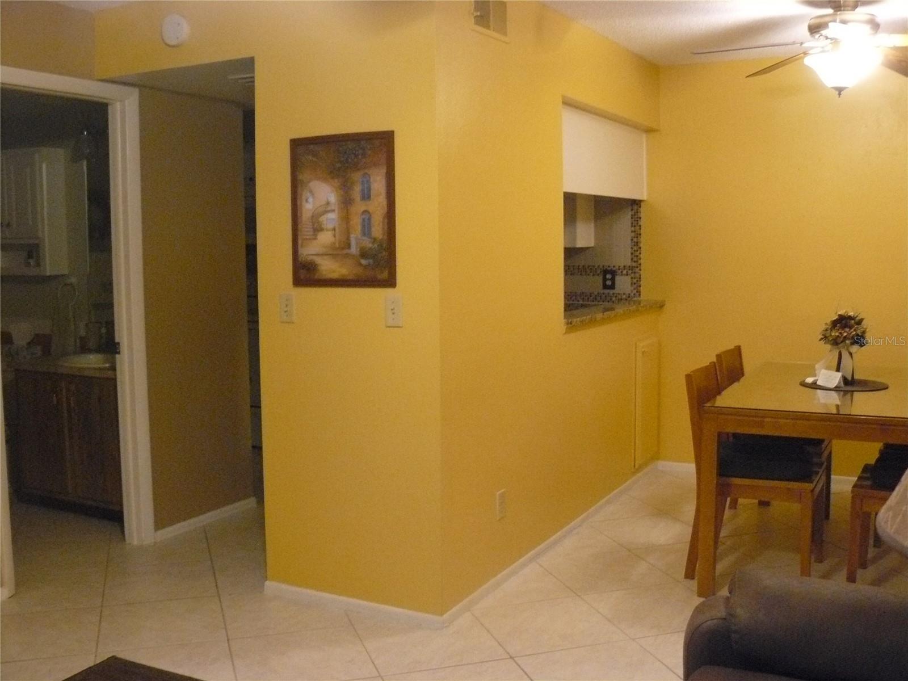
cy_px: 340
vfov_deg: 39.7
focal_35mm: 36
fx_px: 944
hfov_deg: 51.4
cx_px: 454
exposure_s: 1/20
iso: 400
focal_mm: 6
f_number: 2.8
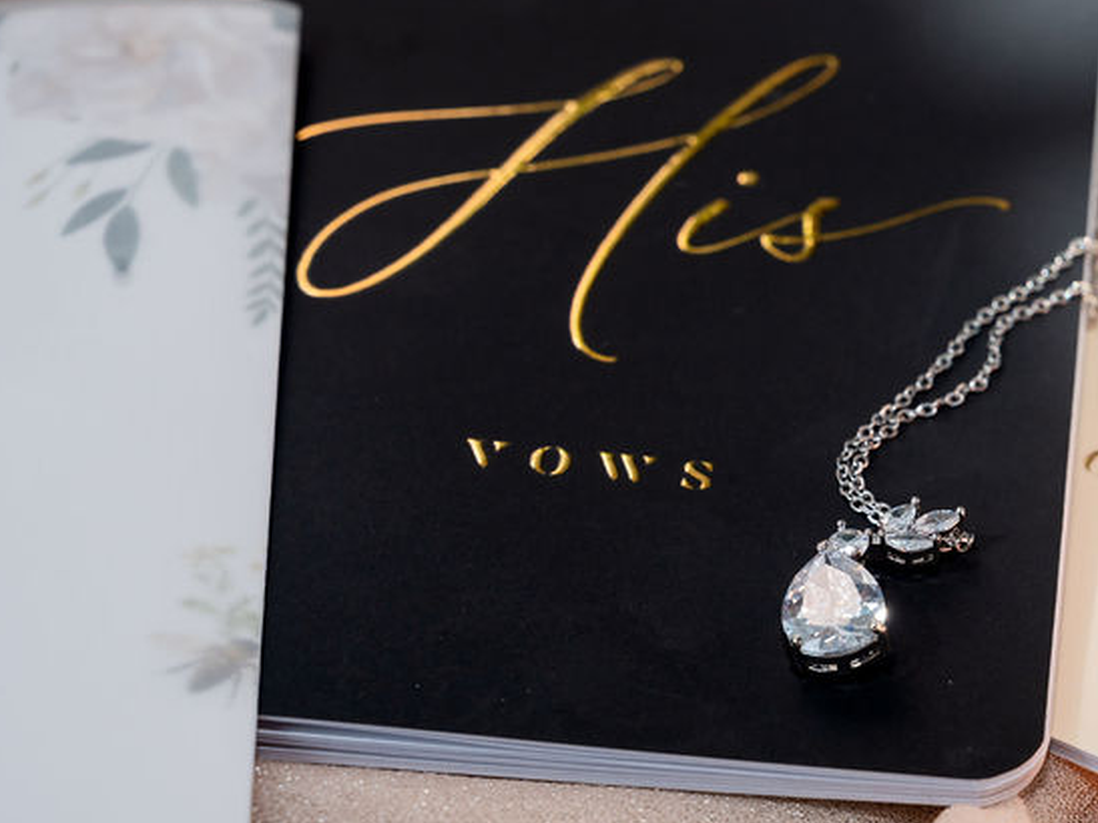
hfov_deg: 15.5
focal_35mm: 126
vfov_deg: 11.8
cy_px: 388
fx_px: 3996
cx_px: 921
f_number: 8
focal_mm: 70
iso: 320
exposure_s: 1/125
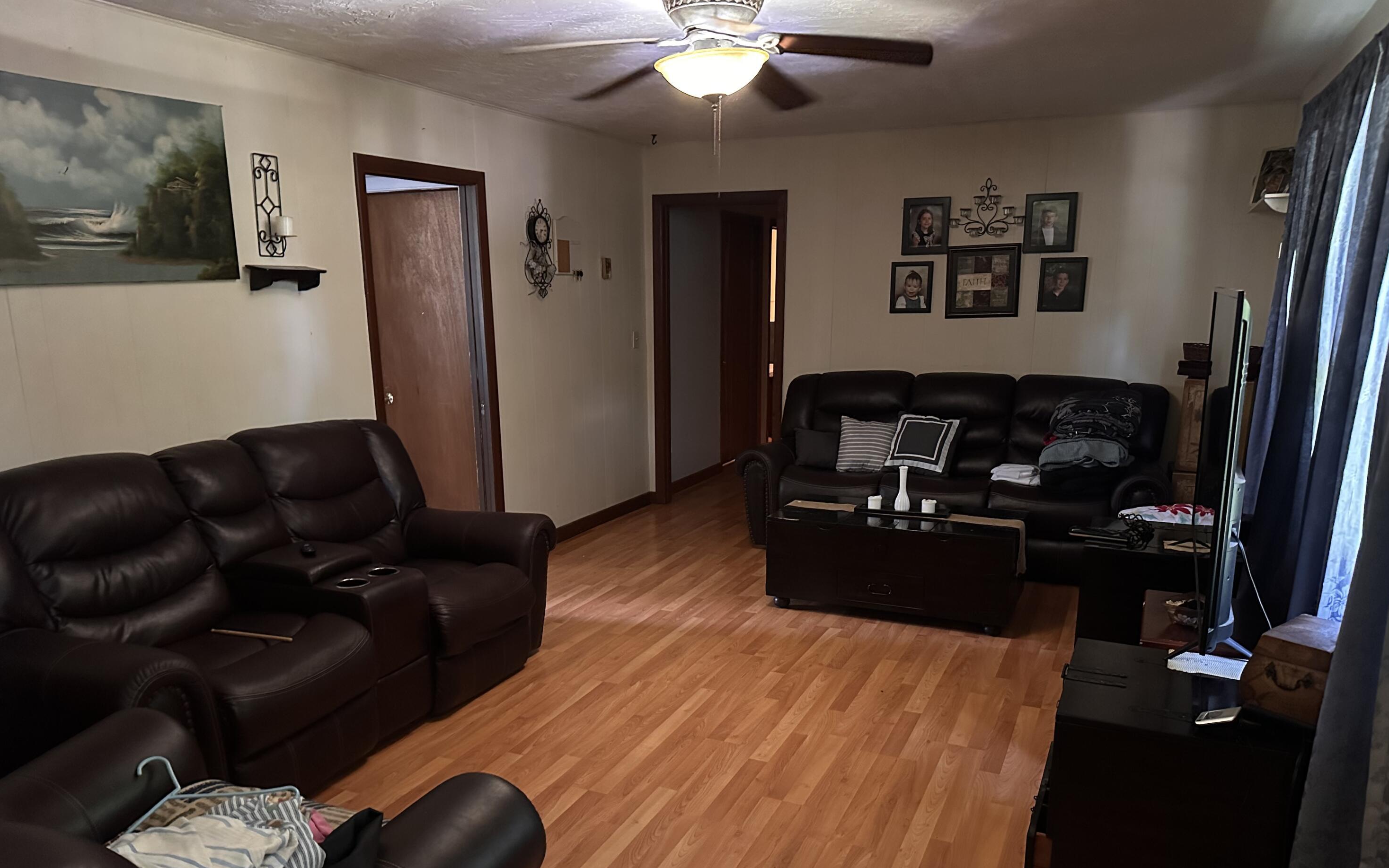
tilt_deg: -12.5
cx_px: 686
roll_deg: -1.2
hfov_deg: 70.4
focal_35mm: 26
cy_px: 524
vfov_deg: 47.3
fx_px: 984
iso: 1250
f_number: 1.78
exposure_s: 1/30
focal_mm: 6.86
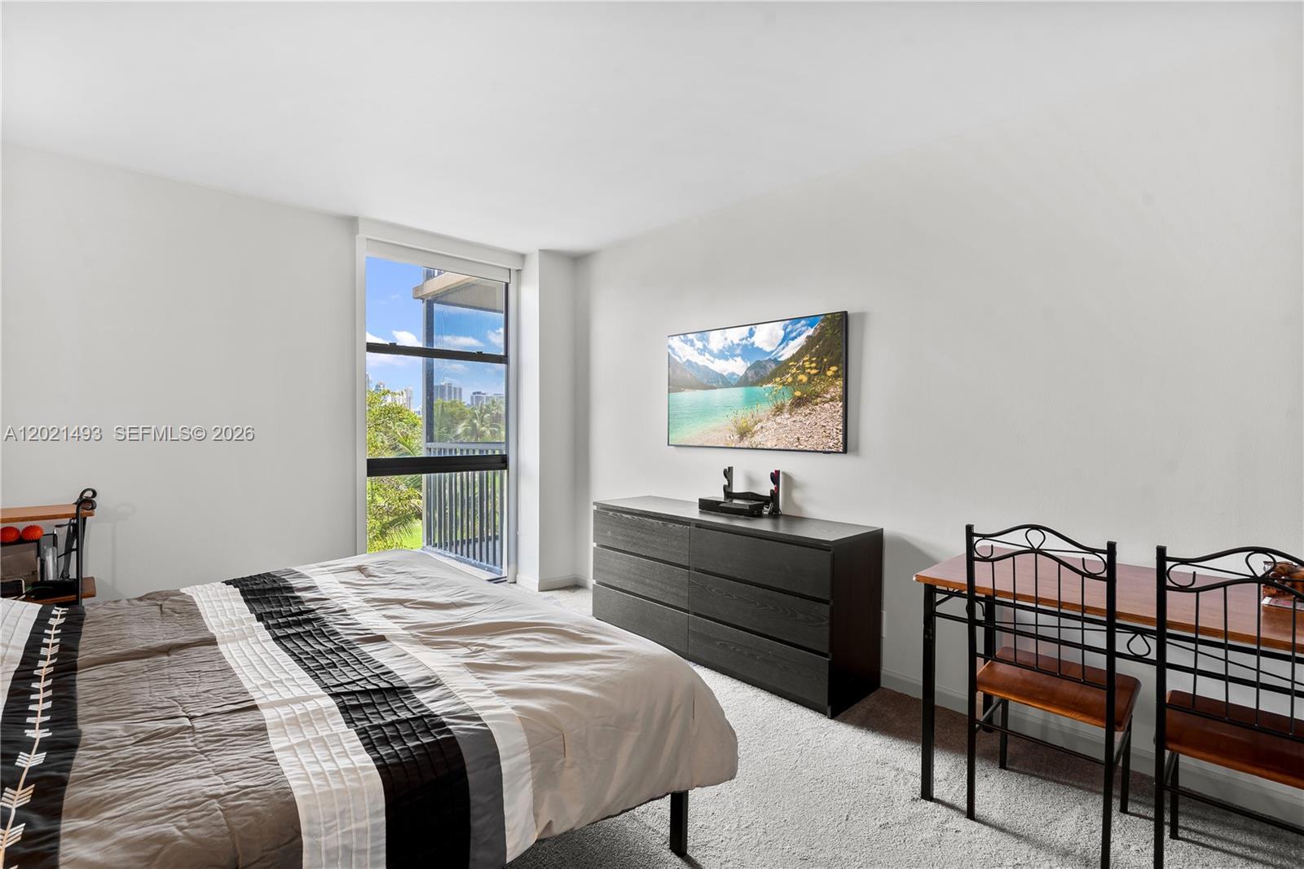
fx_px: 579
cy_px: 434
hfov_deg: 96.7
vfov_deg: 73.7
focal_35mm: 16
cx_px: 652
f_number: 8
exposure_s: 1/1.25
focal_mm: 16
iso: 100
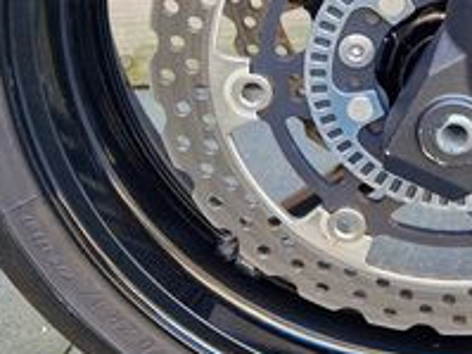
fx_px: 1008
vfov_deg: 18.8
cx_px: 458
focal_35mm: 74
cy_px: -76
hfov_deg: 25.2
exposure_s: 1/180
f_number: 1.8
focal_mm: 5.4
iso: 125
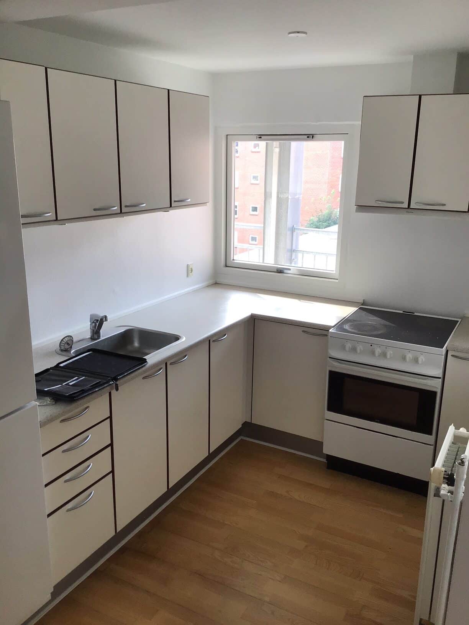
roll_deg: -0.8
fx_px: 560
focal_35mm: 31
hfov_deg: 45.4
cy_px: 312
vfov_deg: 58.4
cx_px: 234
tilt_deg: -16.1
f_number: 2.4
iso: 32
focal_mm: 3.3
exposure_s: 1/50
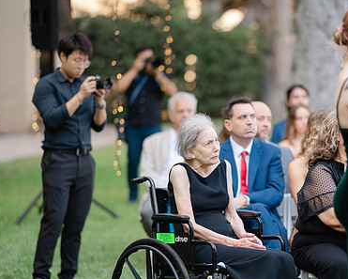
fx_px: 1587
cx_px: 243
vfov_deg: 10.0
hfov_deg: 12.5
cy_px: 179
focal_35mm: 154
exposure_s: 1/400
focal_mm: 105
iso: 100
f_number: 1.4
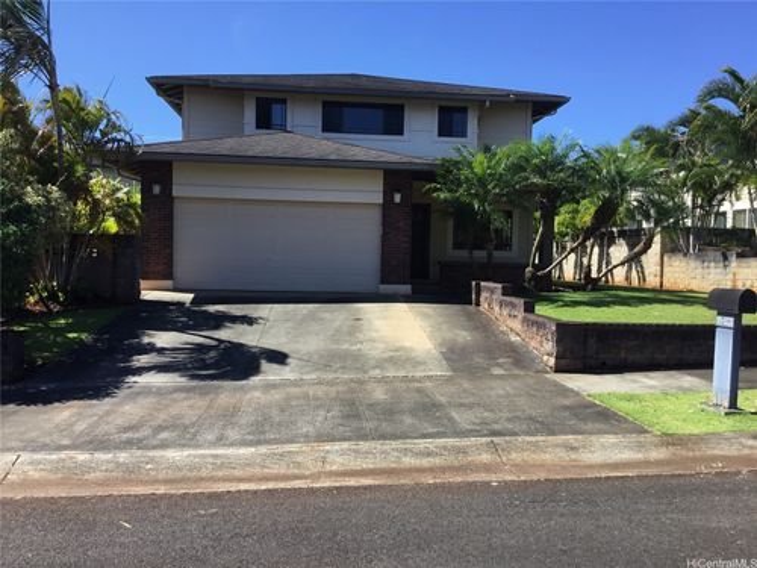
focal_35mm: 31
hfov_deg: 58.4
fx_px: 678
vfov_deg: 45.4
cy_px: 284
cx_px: 378
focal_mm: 3.3
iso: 25
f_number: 2.4
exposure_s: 1/754
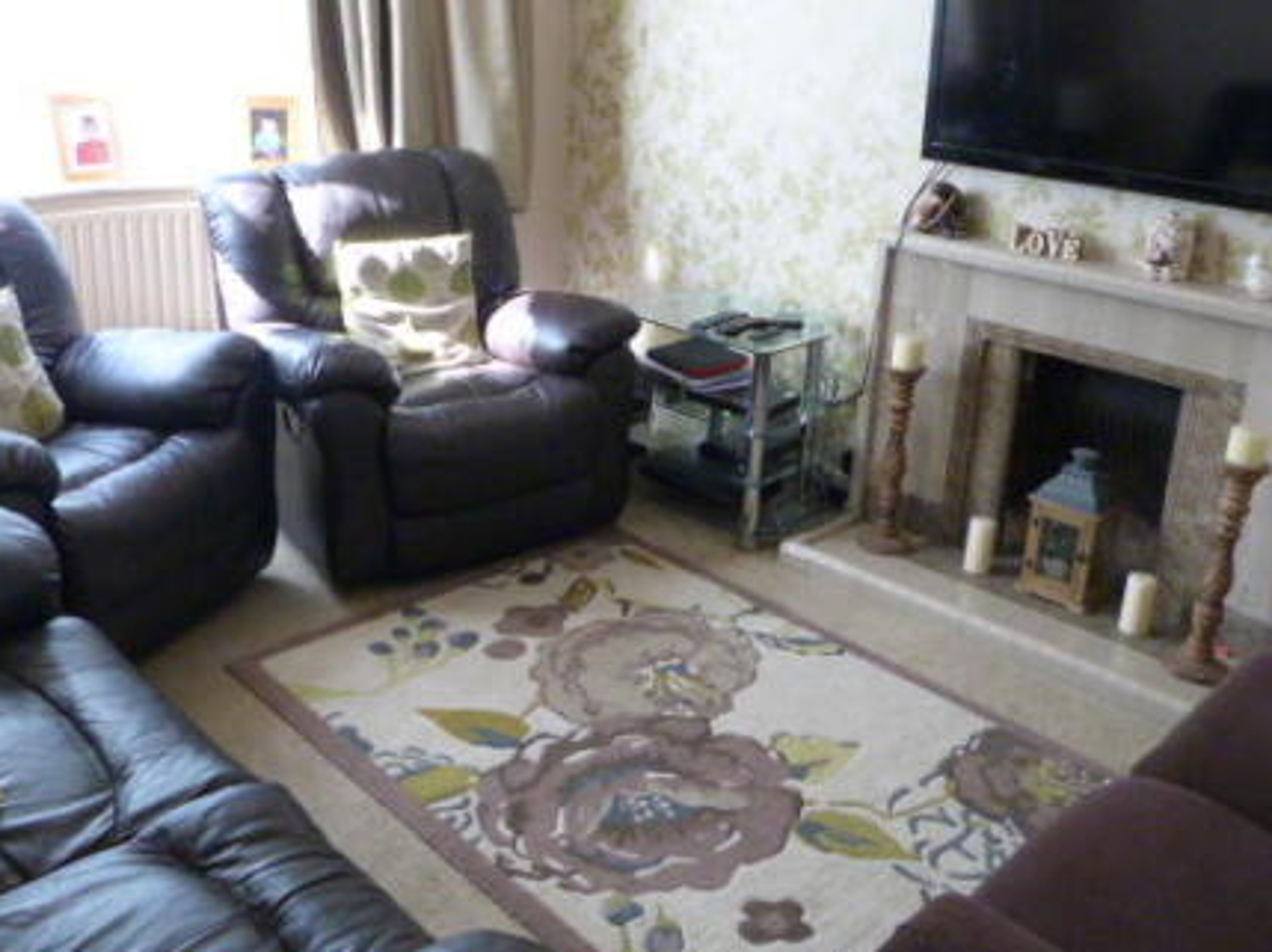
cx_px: 574
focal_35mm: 34
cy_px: 340
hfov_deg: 53.9
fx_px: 1248
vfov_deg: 41.3
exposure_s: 1/60
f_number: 2.8
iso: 400
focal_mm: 4.5
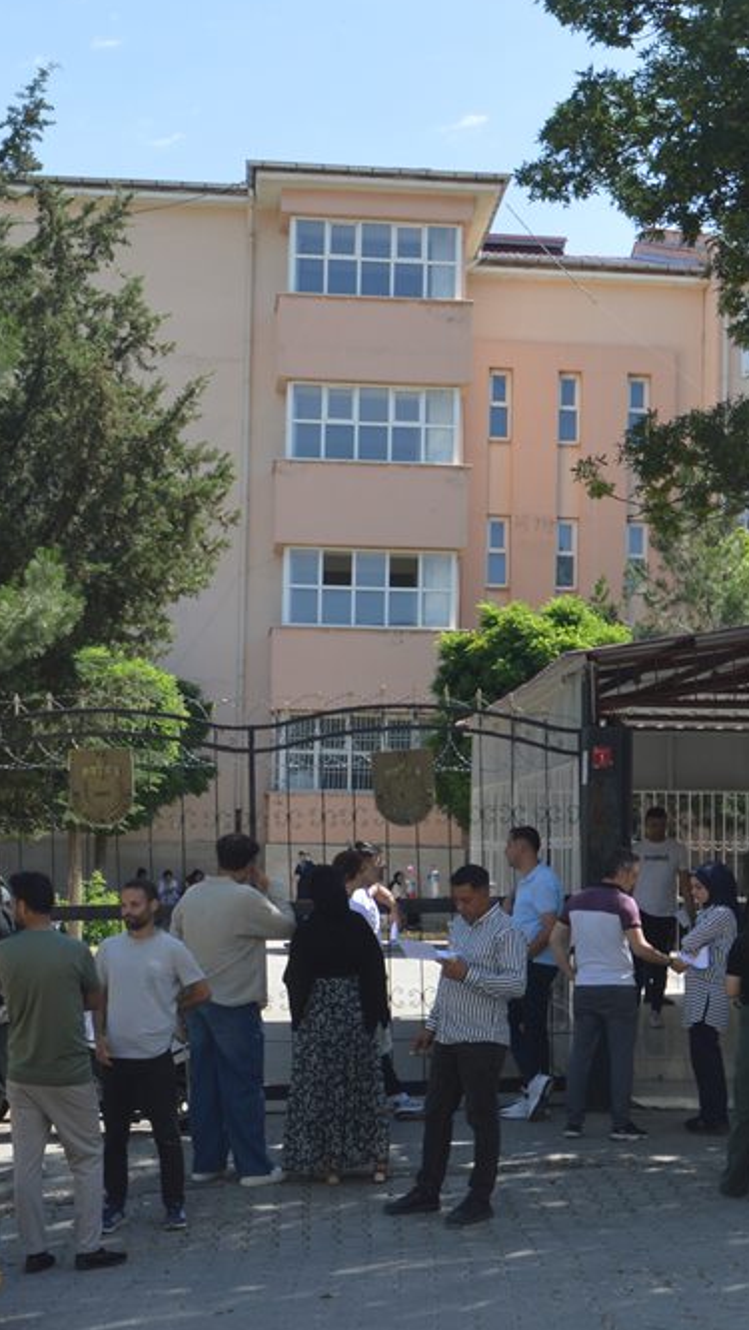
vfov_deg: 35.7
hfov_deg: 20.7
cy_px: 881
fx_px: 2046
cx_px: 463
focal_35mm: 58
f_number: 7.1
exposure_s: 1/200
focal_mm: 18
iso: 100
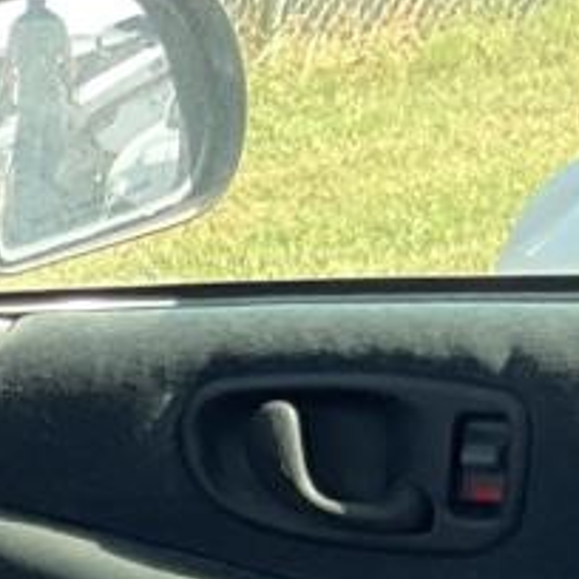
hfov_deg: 9.4
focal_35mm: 161
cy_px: 1240
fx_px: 3047
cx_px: -931
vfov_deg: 9.9
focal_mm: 3
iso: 20
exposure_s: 1/120
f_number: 1.8
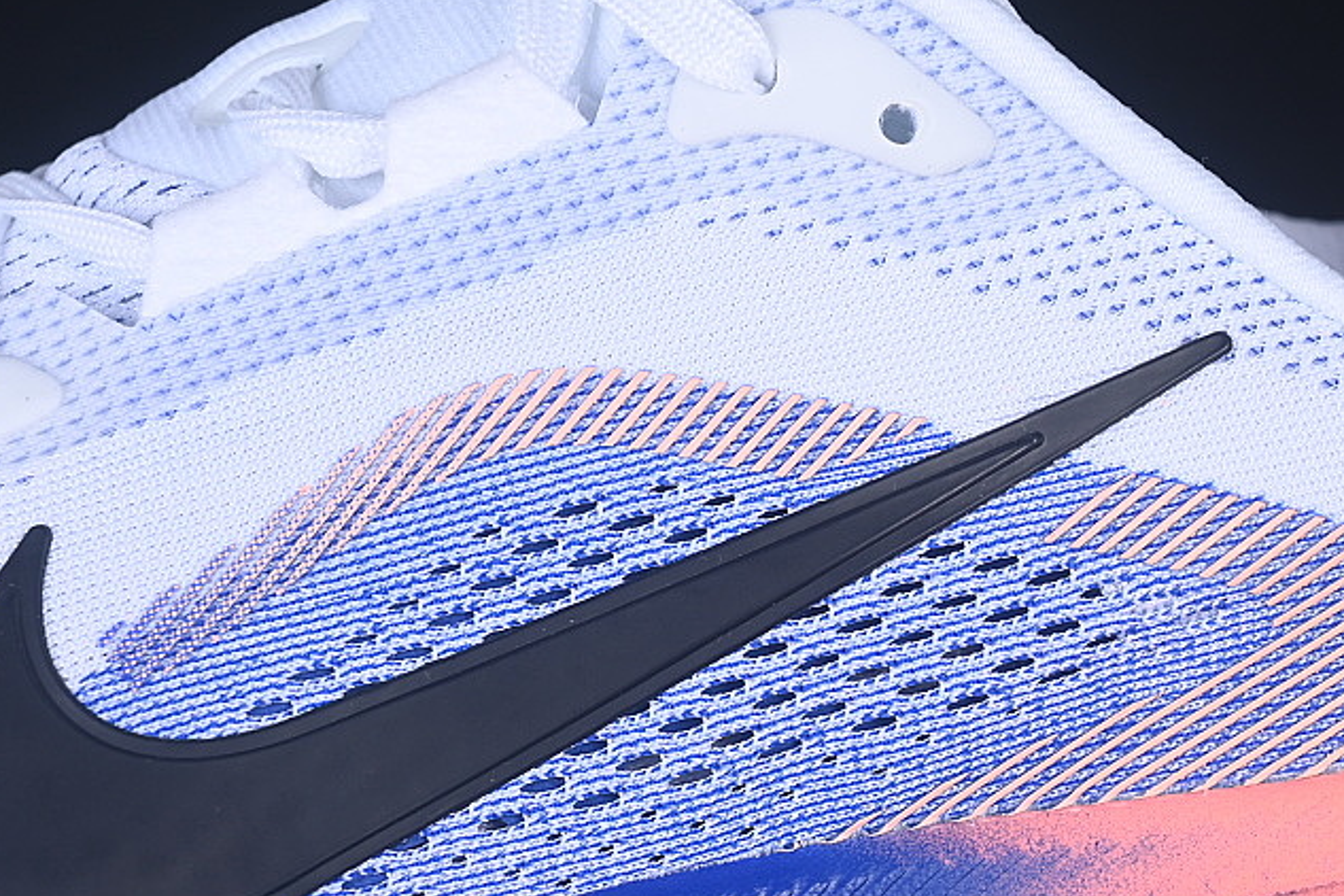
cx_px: 779
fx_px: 4778
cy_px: 652
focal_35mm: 128
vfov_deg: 10.7
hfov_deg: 16.0
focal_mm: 50
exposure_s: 1/80
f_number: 7.1
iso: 160
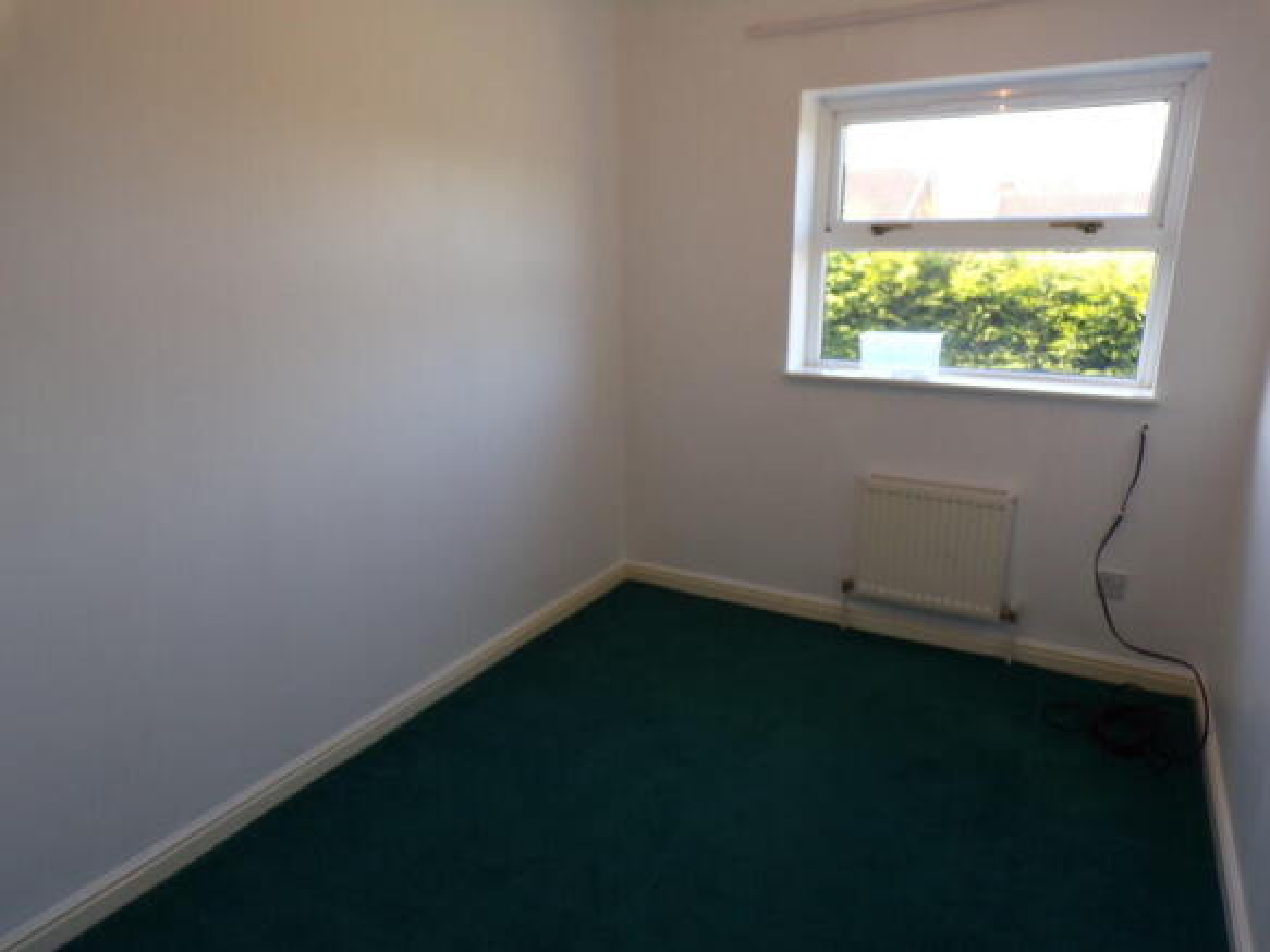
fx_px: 880
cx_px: 635
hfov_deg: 71.6
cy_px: 476
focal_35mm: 24
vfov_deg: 56.8
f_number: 4.3
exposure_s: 1/34
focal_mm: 4.3
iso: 99
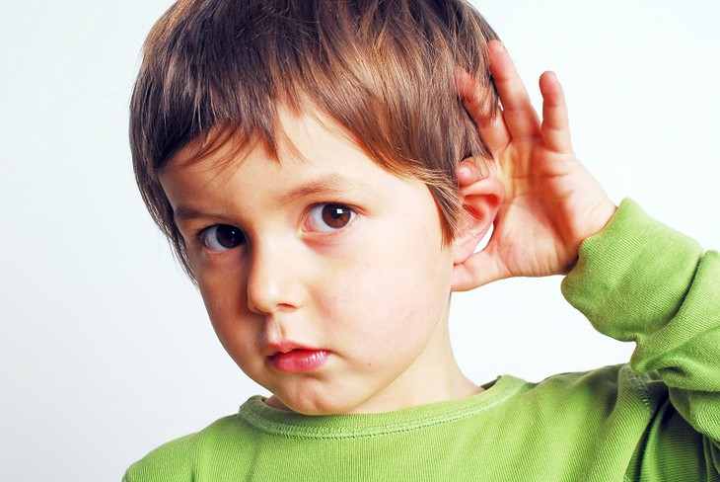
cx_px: 360
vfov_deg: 22.7
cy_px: 241
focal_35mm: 60
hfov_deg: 33.4
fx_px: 1201
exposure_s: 1/60
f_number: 8
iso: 250
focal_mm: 40
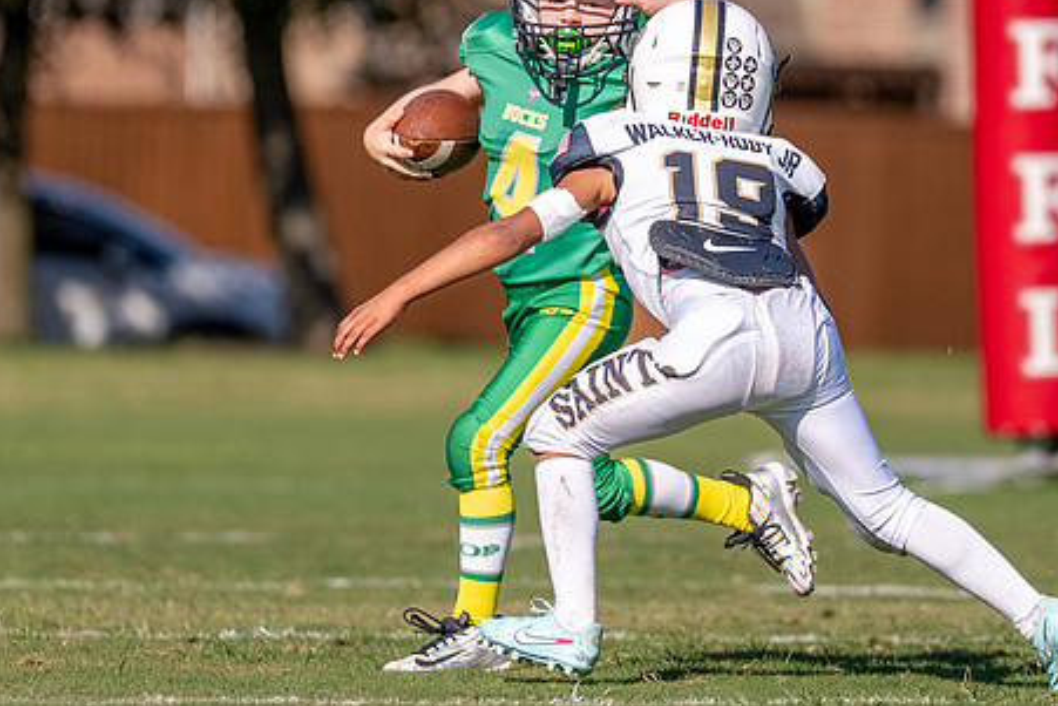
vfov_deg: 2.5
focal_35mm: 553
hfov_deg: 3.7
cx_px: 716
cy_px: 170
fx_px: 16256
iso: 250
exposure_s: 1/6400
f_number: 2.8
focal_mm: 200
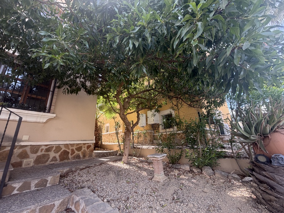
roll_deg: +2.3
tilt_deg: +17.6
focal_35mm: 14
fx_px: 115
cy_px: 106
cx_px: 142
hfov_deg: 102.1
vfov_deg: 85.7
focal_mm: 2.22
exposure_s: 1/157
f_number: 2.2
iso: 40
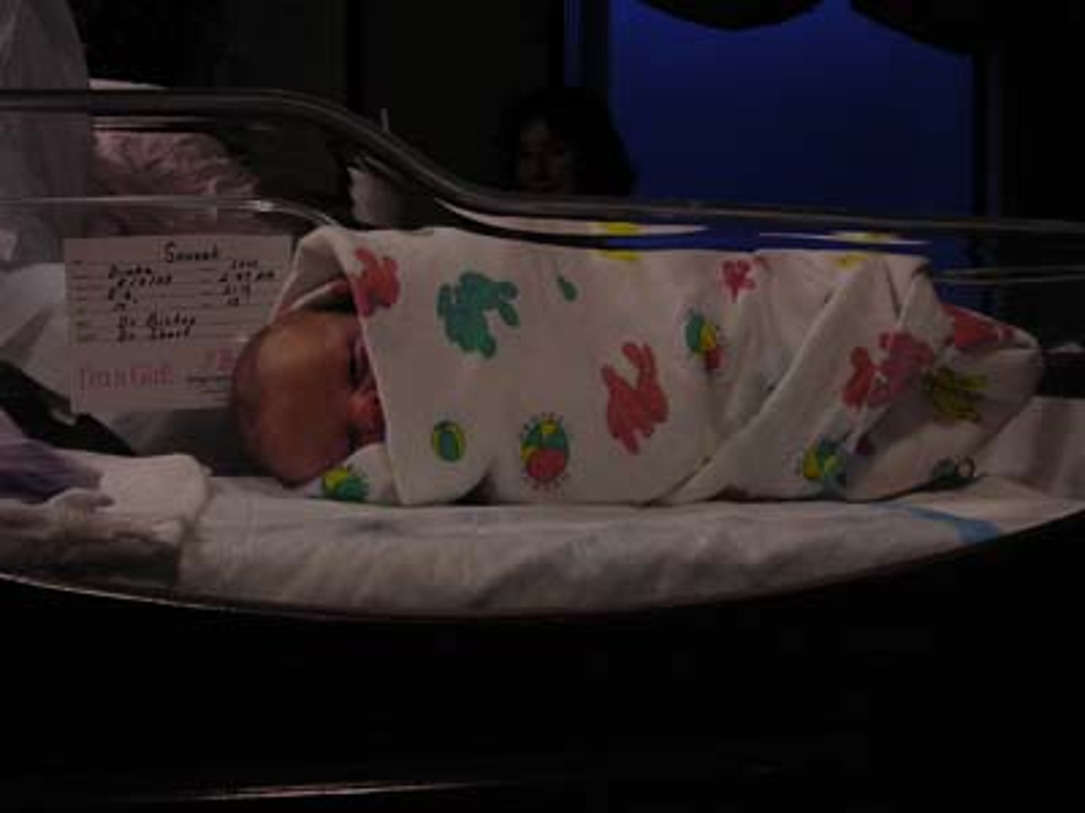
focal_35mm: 41
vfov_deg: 35.1
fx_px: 1285
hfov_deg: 45.8
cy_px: 406
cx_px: 542
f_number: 2.9
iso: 100
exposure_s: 1/23.7
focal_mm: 6.2
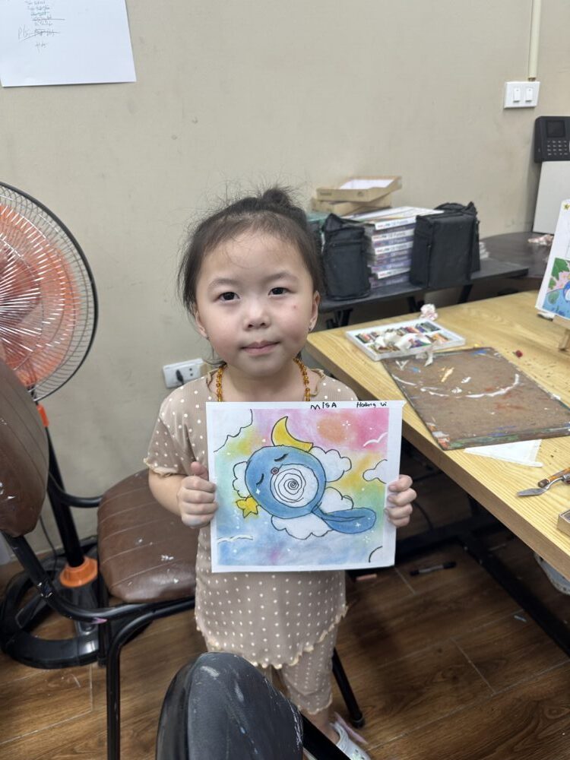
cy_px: 380
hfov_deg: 56.8
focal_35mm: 24
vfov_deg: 71.6
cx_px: 285
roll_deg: +5.1
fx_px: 527
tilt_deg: -23.3
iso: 64
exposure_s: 1/100
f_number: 1.78
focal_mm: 6.86
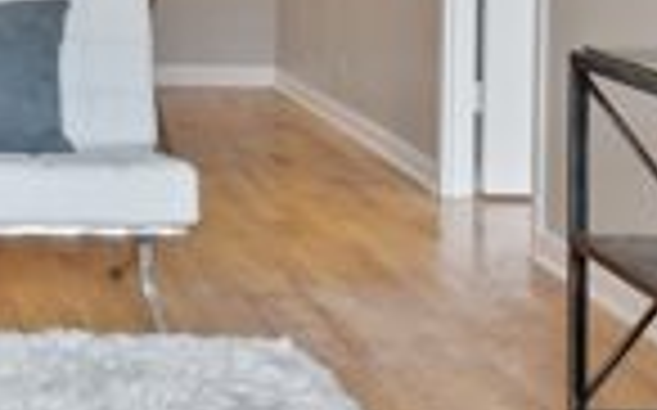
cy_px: -230
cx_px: -338
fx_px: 1700
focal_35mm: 95
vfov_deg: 12.9
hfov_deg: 19.1
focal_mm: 17
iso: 200
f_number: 8
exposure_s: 1/2.5
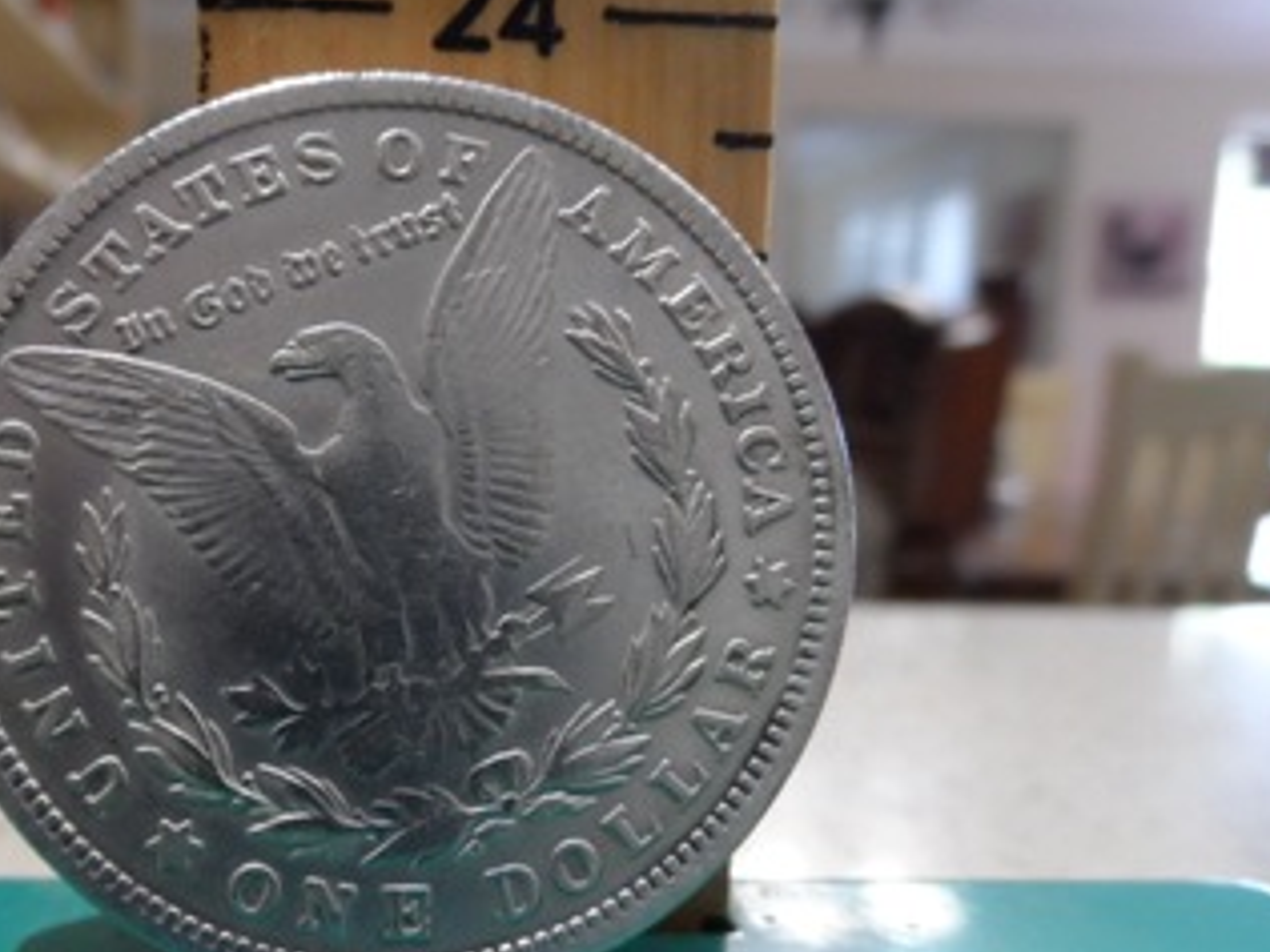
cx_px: 426
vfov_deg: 41.6
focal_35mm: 34
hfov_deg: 52.9
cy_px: 570
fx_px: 1247
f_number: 3.2
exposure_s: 1/20
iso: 400
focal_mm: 4
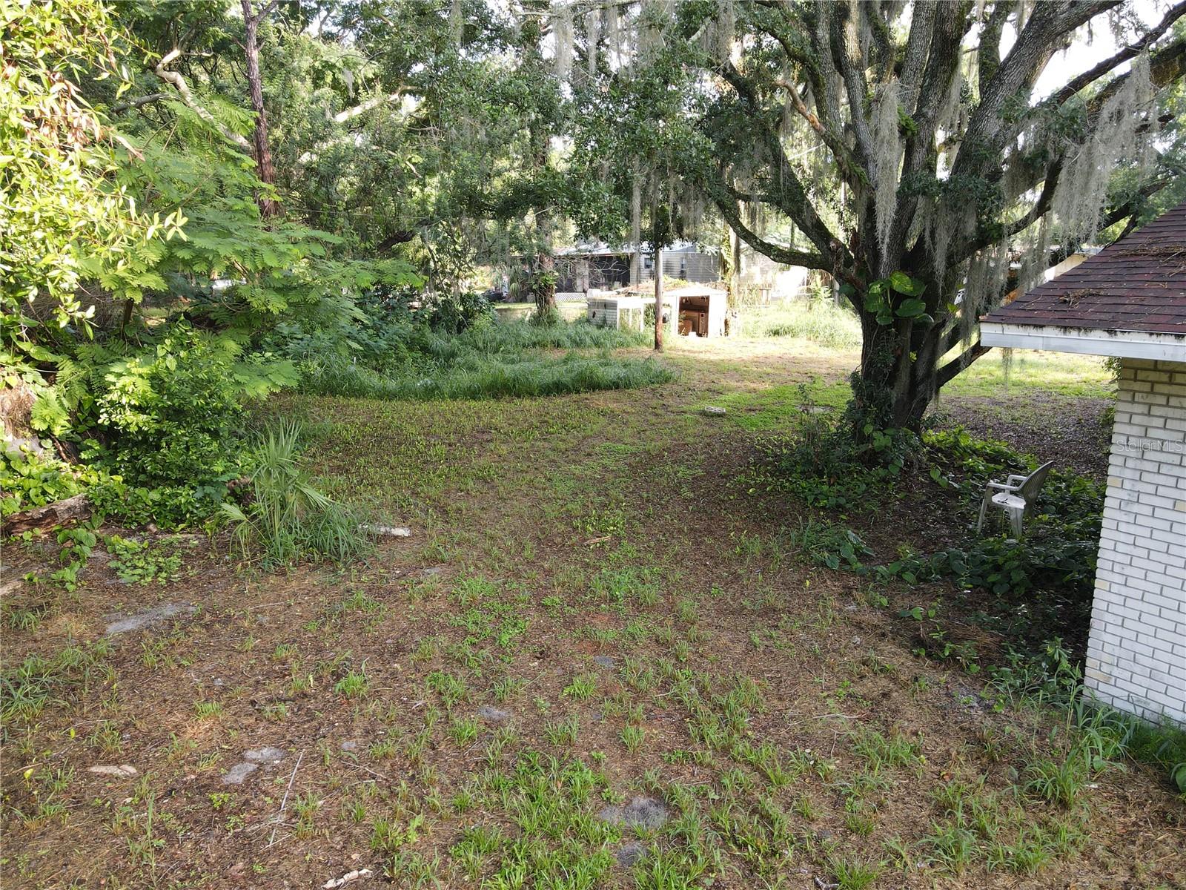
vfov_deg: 56.8
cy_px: 445
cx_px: 593
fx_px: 822
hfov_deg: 71.6
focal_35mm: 24
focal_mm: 4.5
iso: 100
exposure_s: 1/30
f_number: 2.8
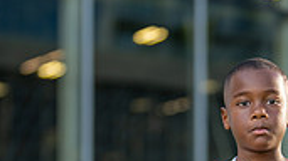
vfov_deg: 5.6
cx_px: 265
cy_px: 297
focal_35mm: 211
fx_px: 1611
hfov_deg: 10.2
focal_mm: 50
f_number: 1.2
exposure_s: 1/2000
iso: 100
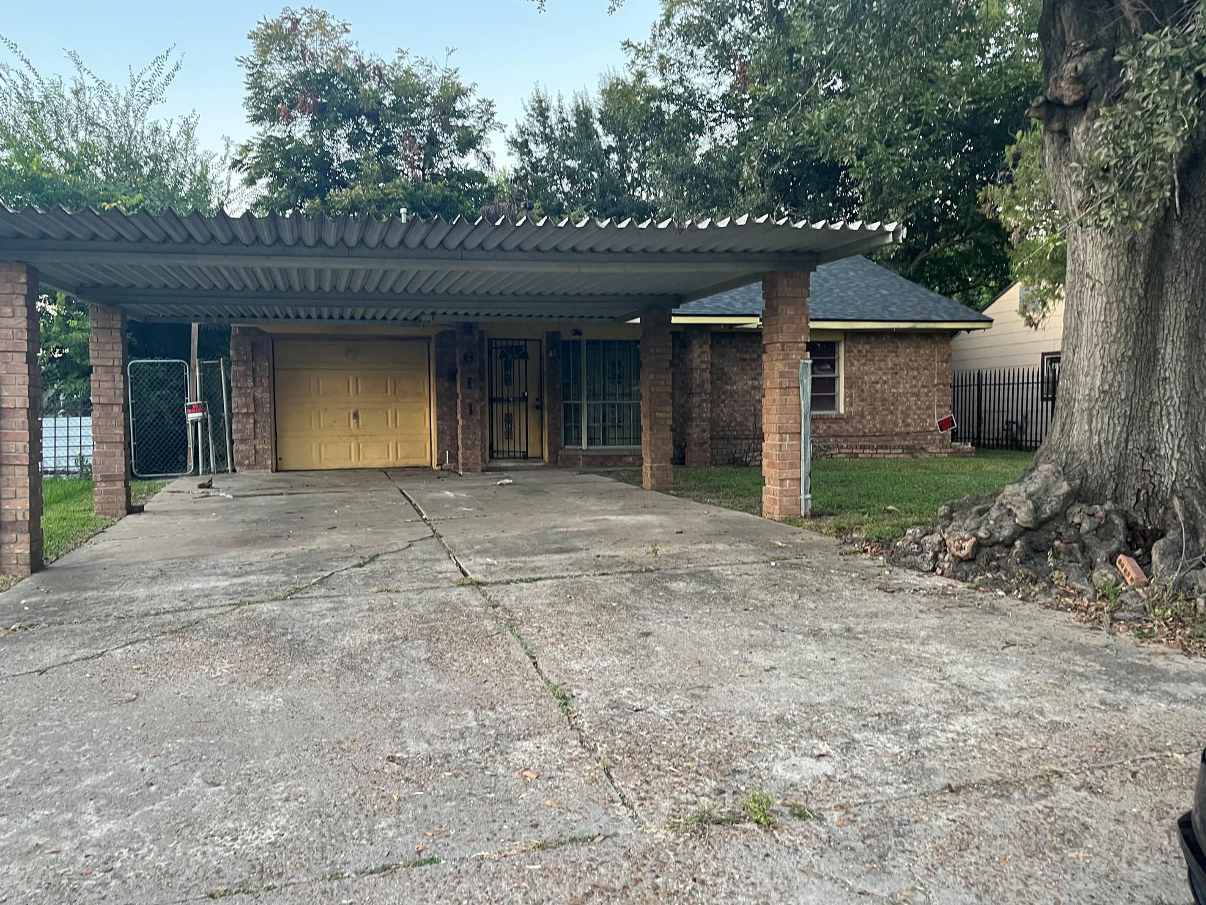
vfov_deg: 51.4
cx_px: 587
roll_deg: +1.9
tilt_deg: -4.8
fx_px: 941
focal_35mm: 27
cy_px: 450
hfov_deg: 65.3
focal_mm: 5.1
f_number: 1.6
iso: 125
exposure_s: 1/95
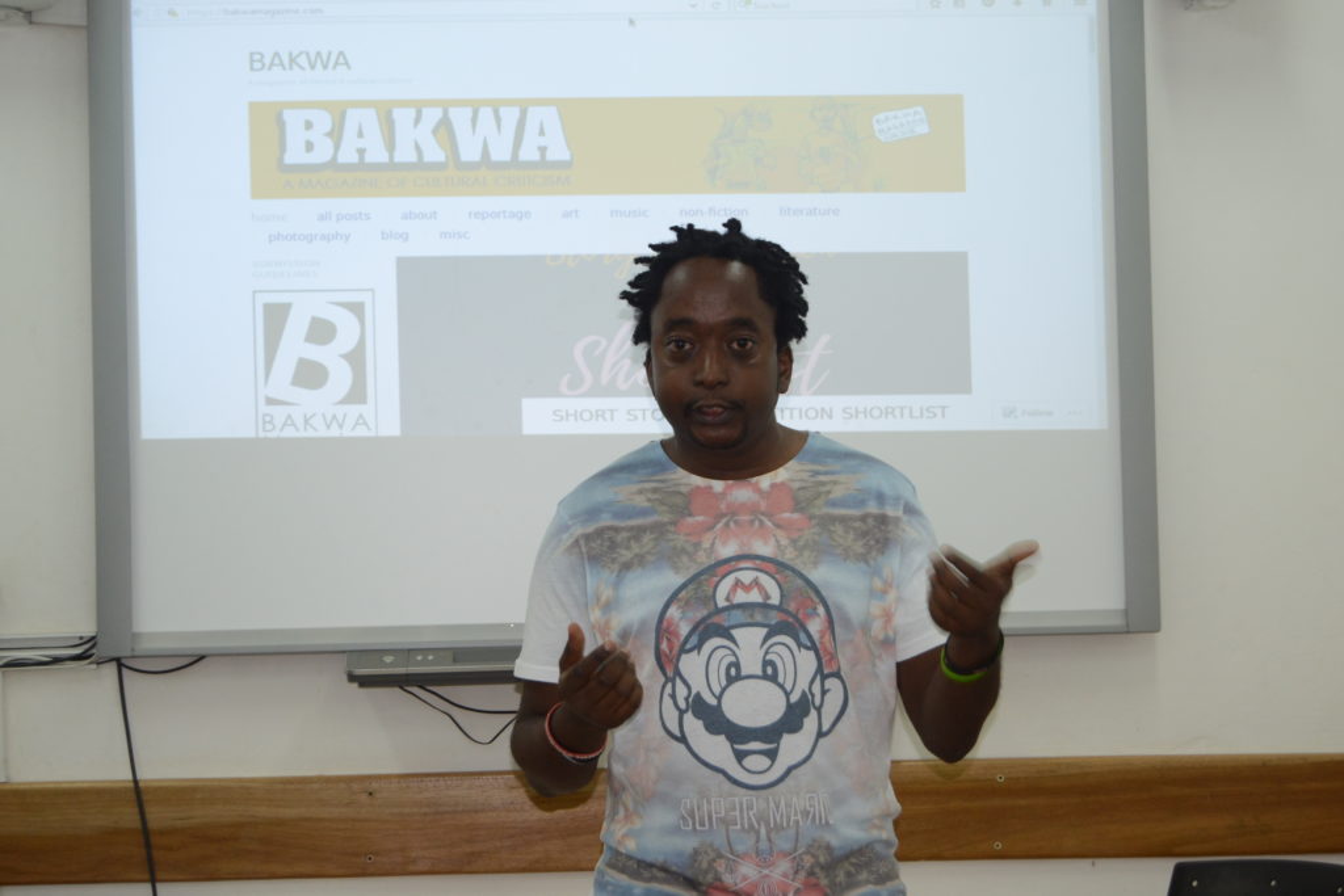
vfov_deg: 18.2
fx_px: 2800
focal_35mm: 75
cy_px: 448
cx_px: 672
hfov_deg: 27.0
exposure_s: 1/60
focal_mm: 50
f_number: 5.6
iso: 560
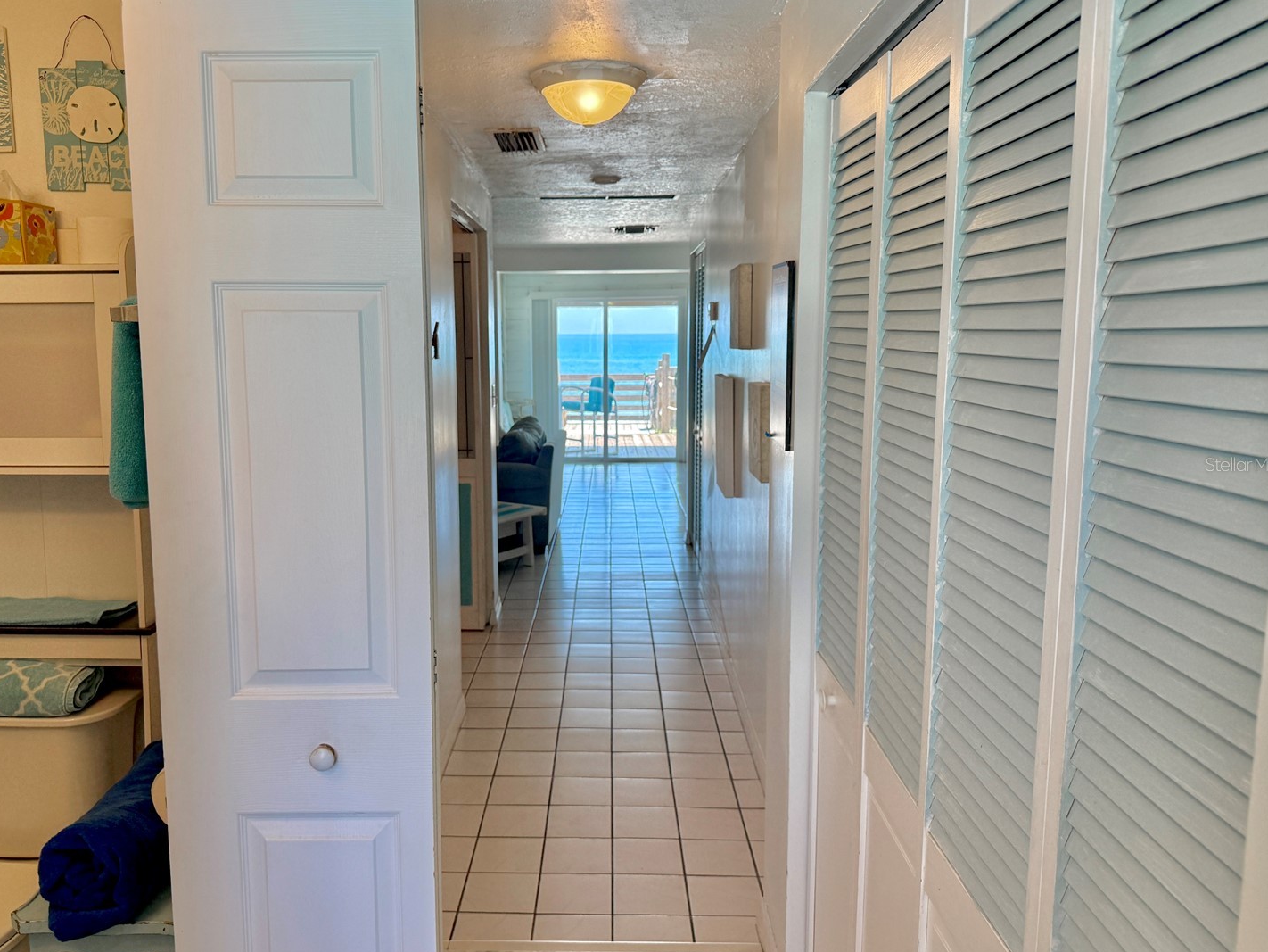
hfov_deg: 65.2
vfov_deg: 51.4
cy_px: 464
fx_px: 989
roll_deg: +0.5
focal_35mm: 27
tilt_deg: -6.5
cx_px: 576
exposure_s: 1/453
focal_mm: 6.76
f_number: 1.78
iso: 100
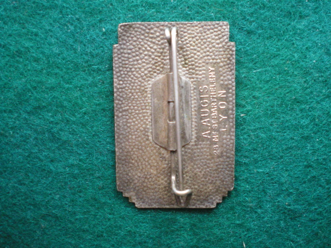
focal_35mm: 38
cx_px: 166
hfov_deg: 49.0
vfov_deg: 37.7
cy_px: 124
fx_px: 363
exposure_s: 1/15
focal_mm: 6.3
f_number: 3.1
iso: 400
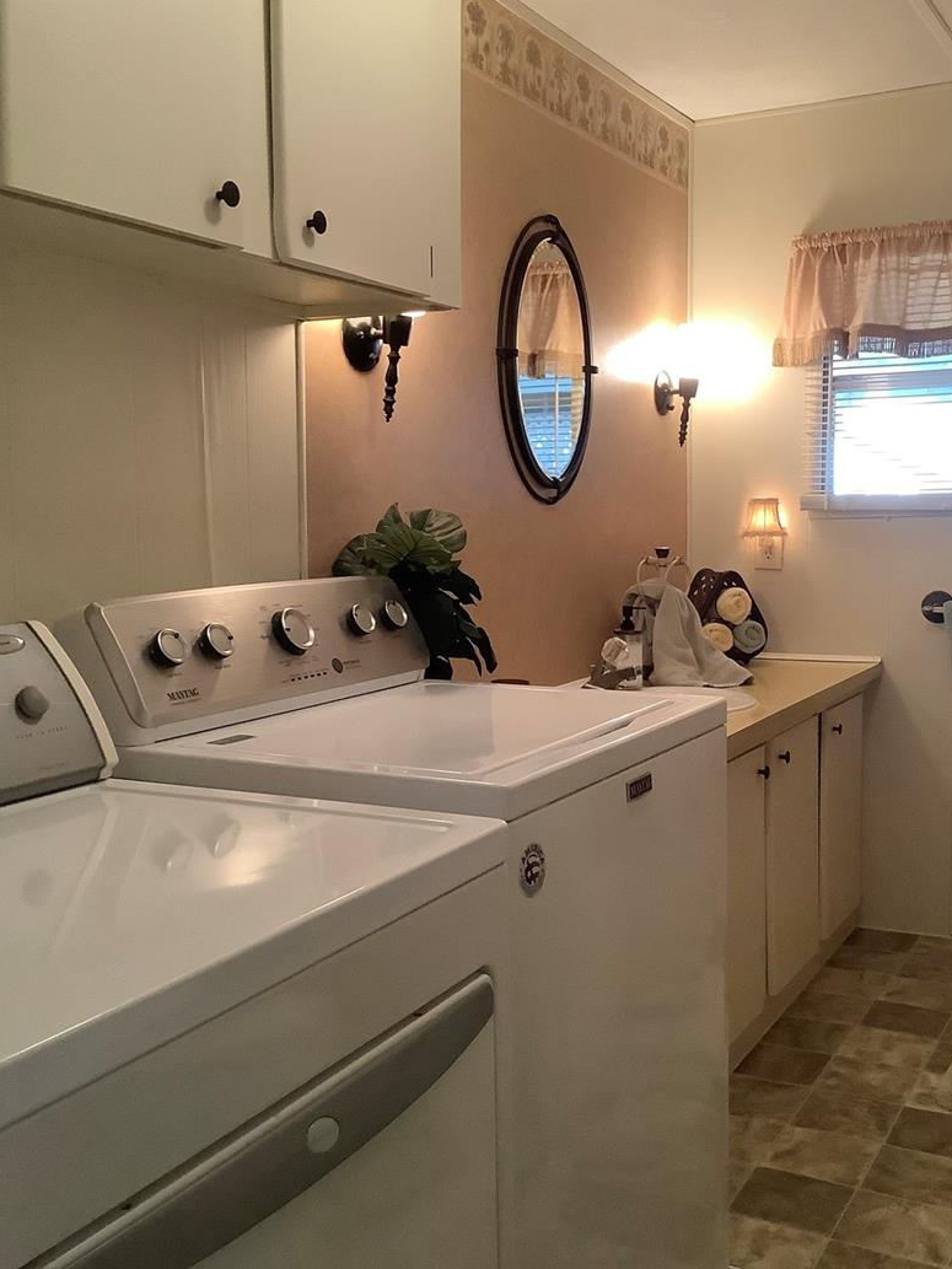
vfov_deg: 51.3
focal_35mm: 36
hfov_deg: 39.7
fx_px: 1320
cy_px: 630
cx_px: 491
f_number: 2.4
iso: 320
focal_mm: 3.3
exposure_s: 1/60
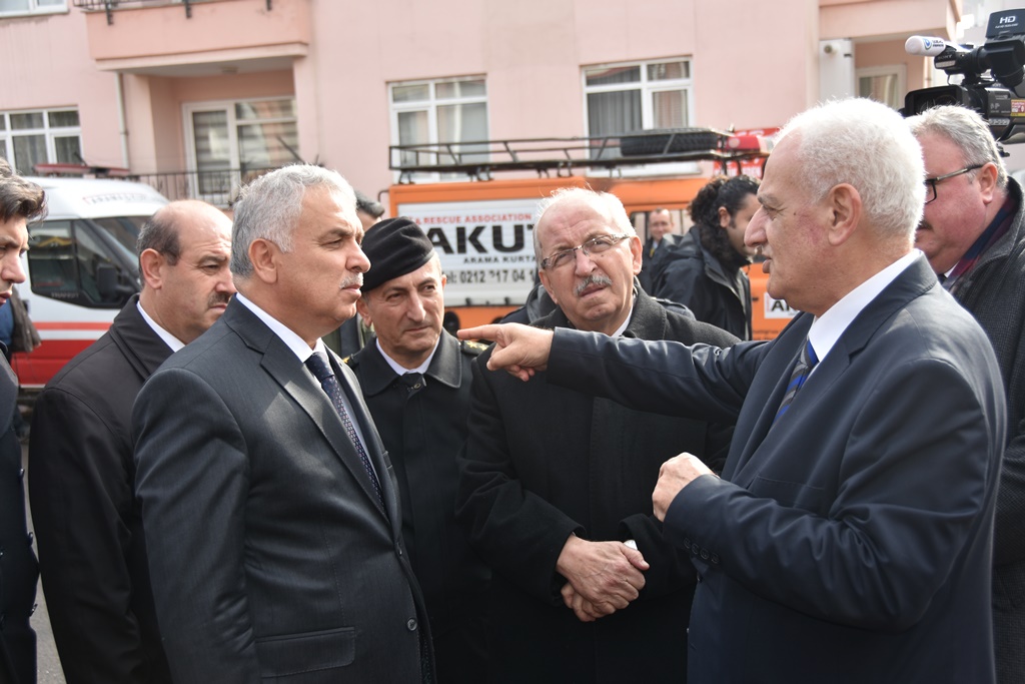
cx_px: 512
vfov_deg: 28.1
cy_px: 342
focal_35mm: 48
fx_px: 1367
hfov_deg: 41.1
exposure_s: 1/250
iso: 100
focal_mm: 32
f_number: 4
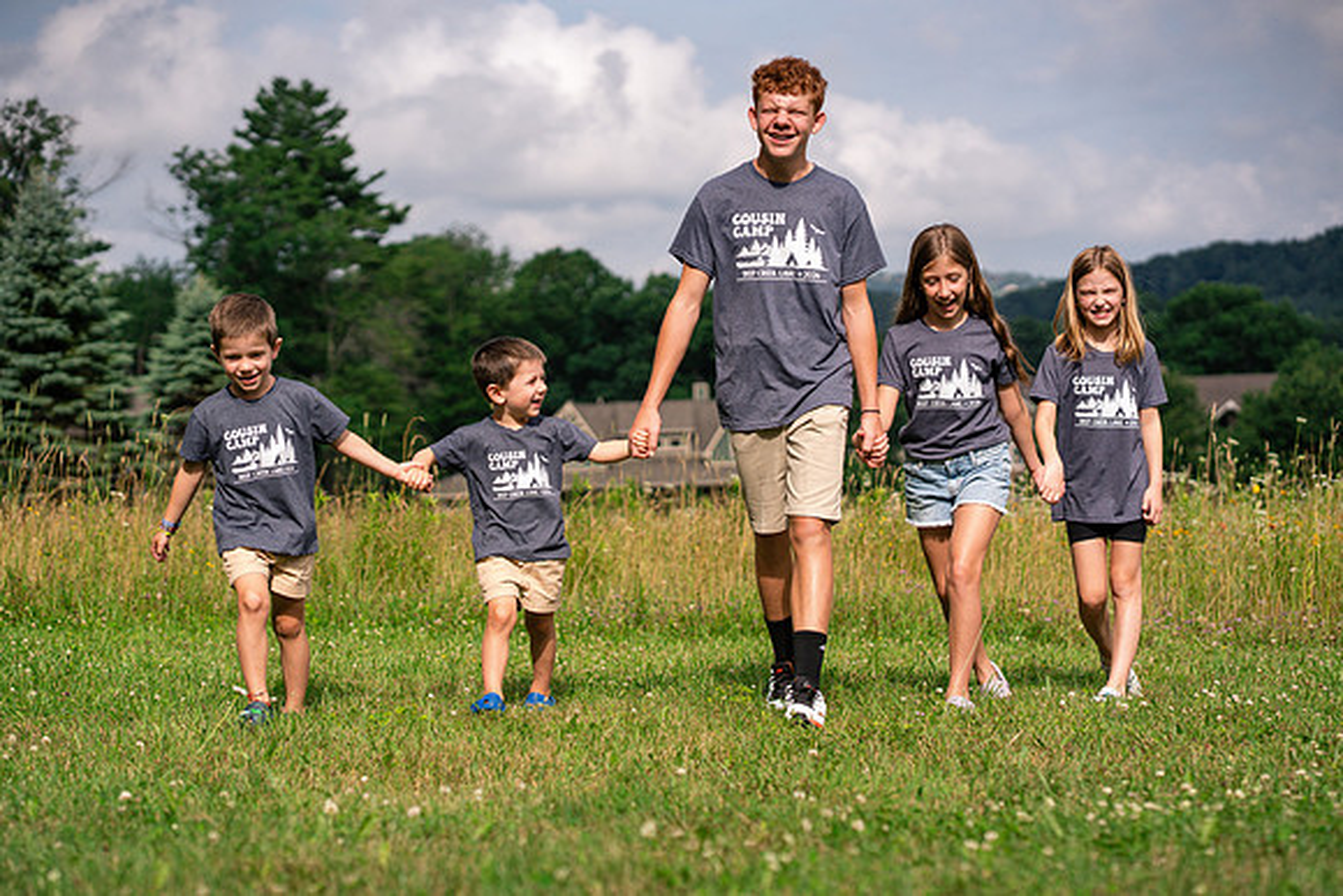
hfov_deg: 23.9
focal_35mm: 85
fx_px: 3172
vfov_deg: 16.1
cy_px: 448
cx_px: 672
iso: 400
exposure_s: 1/6400
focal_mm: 85
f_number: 3.5
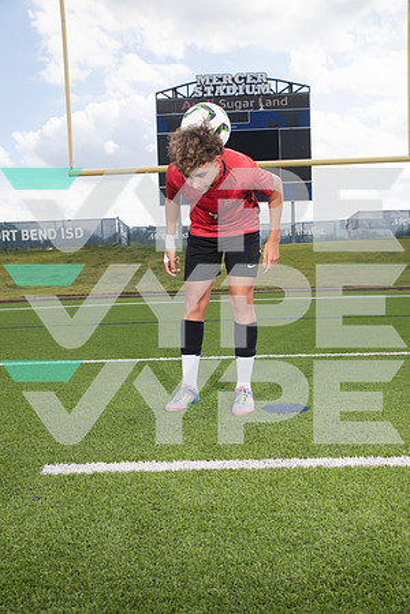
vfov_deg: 50.7
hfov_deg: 35.1
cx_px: 205
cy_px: 307
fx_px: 649
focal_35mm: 38
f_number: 7.1
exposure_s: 1/400
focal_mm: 38
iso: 125
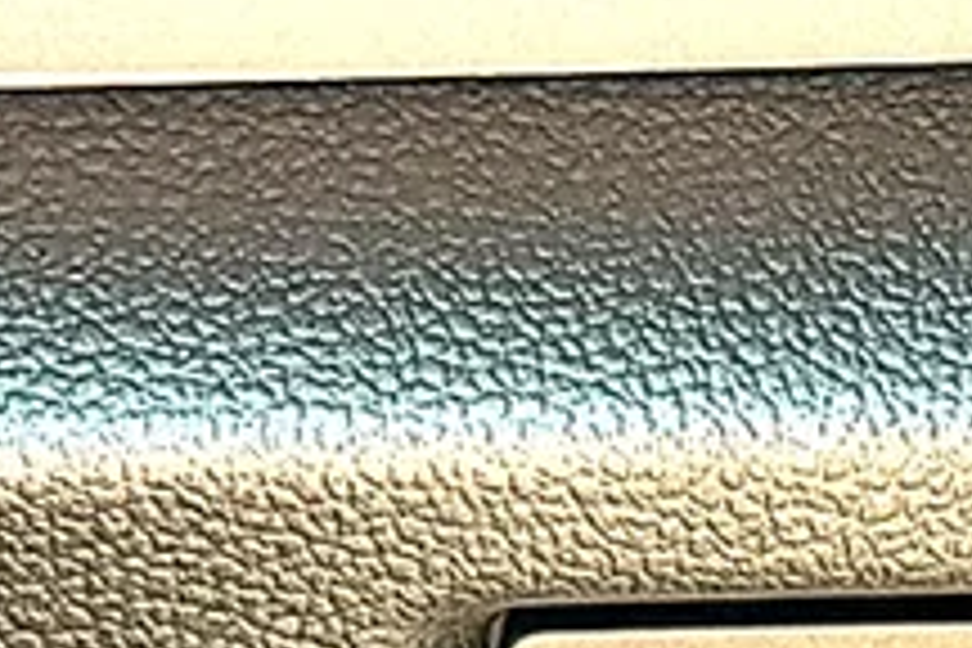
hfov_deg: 14.5
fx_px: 3726
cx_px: 1076
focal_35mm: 138
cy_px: 785
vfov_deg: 9.8
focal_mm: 6.86
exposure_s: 1/40
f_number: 1.78
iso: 80
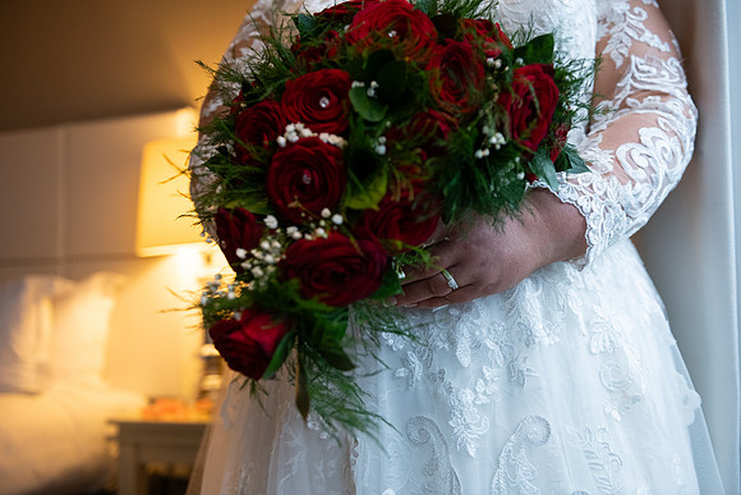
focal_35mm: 38
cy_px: 248
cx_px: 370
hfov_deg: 50.7
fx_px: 782
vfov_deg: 35.1
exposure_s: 1/160
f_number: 3.5
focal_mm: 38
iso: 800
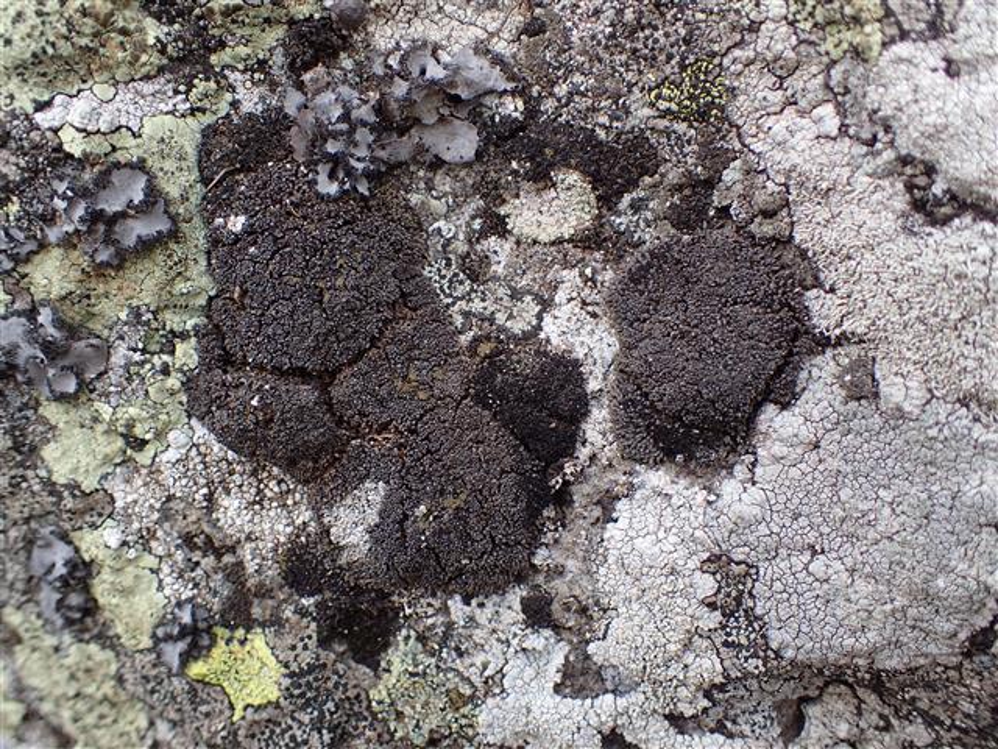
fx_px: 865
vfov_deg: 46.8
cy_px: 374
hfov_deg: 60.0
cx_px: 499
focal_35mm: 30
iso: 125
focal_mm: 5.5
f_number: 2.3
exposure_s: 1/125
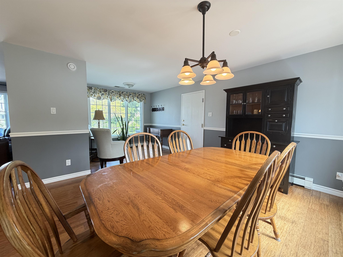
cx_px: 172
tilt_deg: -3.6
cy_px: 128
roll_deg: -0.8
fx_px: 139
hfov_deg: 102.1
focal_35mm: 14
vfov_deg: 85.7
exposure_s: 1/60
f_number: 2.2
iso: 250
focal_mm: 2.22
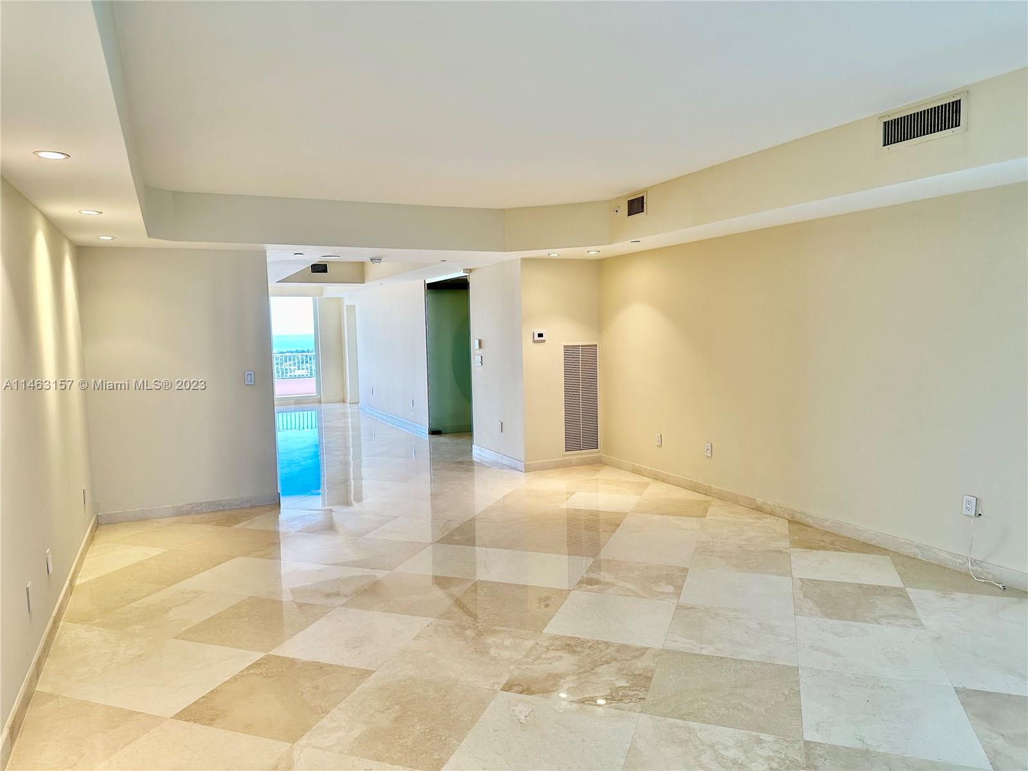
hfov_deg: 71.6
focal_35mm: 24
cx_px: 514
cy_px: 386
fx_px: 713
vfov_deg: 56.8
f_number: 1.78
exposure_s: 1/120
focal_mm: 6.86
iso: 160
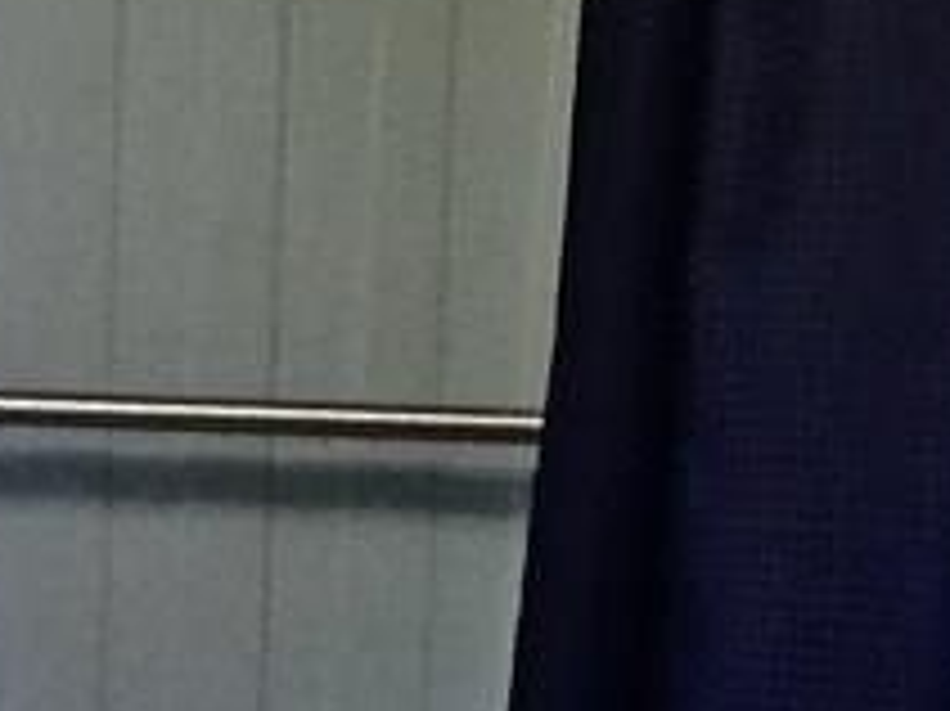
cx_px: -788
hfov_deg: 12.7
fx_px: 3867
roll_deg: -0.2
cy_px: 580
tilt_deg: -9.6
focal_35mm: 141
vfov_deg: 10.5
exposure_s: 1/30
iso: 160
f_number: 2.2
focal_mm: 4.15
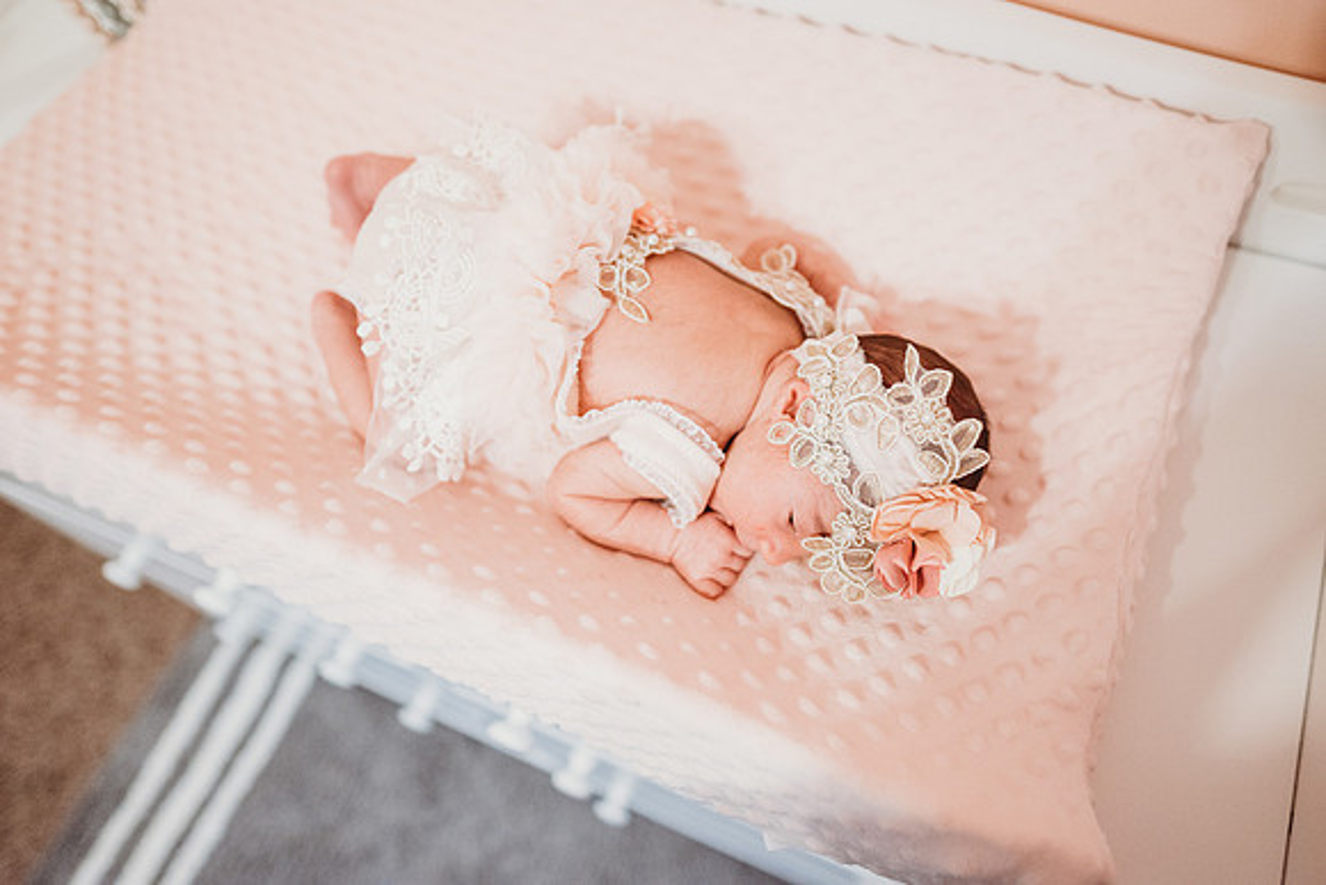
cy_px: 442
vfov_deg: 53.2
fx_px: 884
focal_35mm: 24
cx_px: 663
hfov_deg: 73.7
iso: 1600
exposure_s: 1/160
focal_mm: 24
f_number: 1.8
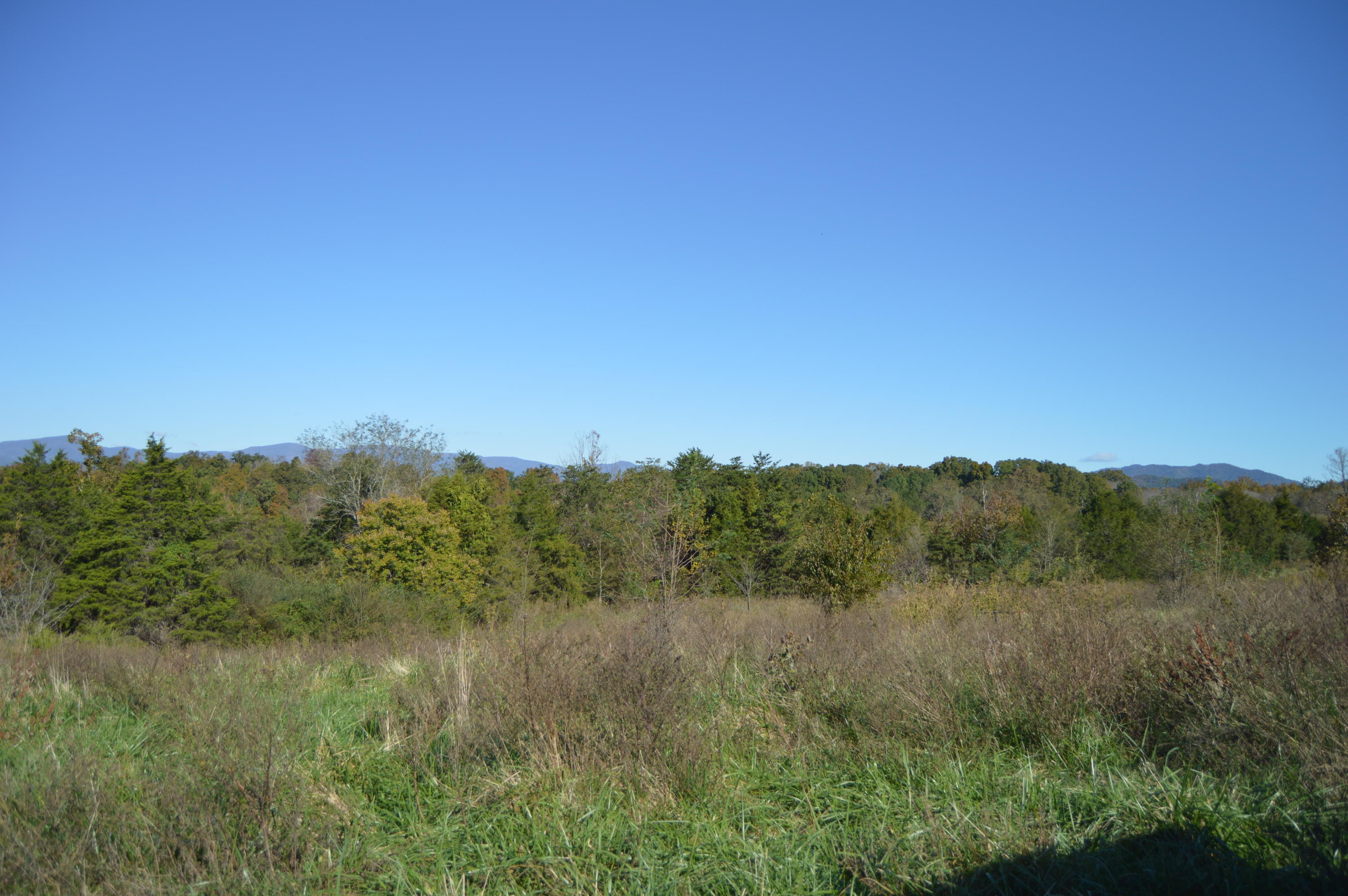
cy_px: 448
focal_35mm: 27
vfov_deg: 47.8
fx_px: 1010
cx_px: 674
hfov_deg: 67.4
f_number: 3.5
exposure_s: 1/1250
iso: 100
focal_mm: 18
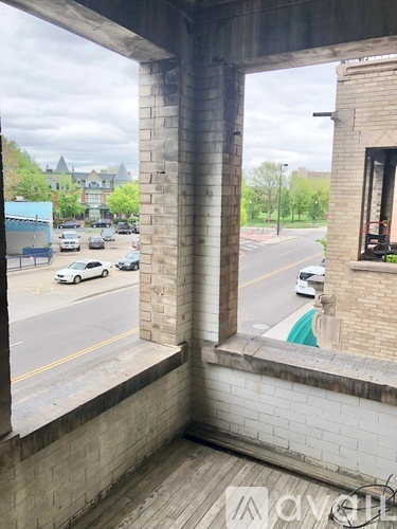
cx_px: 198
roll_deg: -0.9
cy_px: 264
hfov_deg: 49.7
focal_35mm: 28
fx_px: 428
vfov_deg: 63.4
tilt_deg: -9.3
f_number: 1.8
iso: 20
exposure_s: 1/252
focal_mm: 4
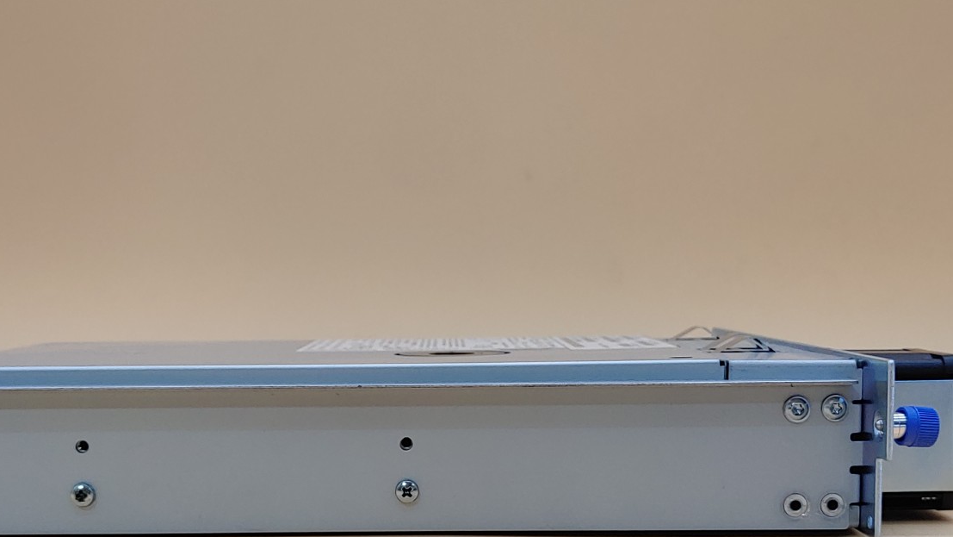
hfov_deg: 40.5
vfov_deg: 23.2
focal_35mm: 51
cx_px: 418
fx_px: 1289
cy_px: 432
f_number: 1.8
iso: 50
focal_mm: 4.36
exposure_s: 1/121
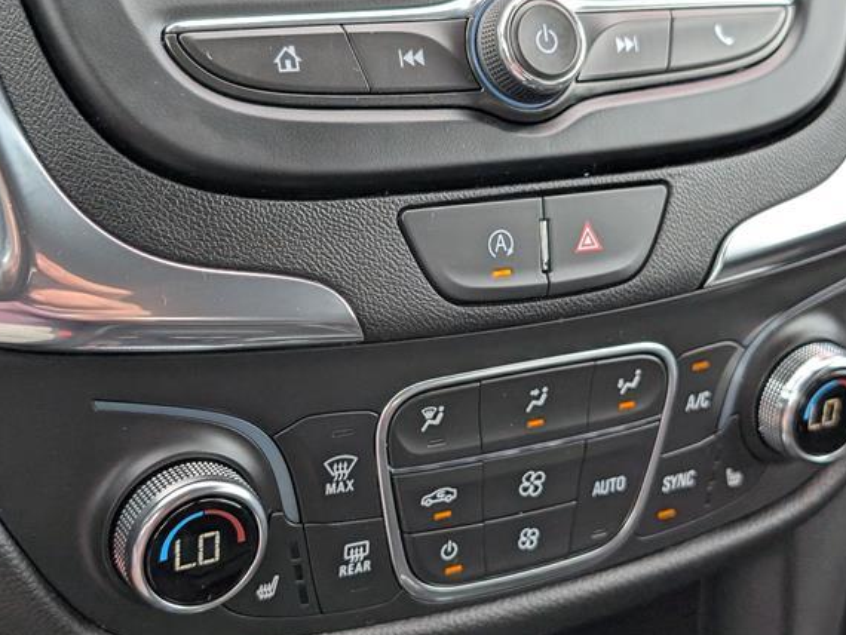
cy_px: 295
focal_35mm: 55
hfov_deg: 34.9
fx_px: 1345
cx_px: 451
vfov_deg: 26.6
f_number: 1.68
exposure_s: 1/233
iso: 94
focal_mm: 6.9
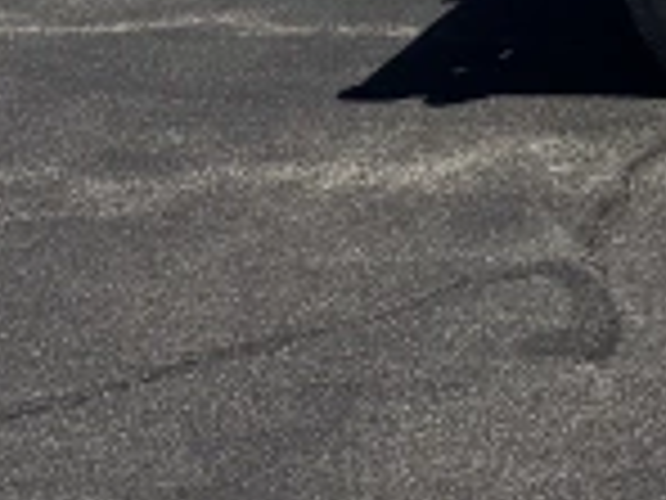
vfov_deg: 10.1
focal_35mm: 130
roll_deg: -0.3
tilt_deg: +1.7
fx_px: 2501
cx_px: 1413
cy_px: -667
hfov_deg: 12.8
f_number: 1.78
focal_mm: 6.76
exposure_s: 1/9009
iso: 80
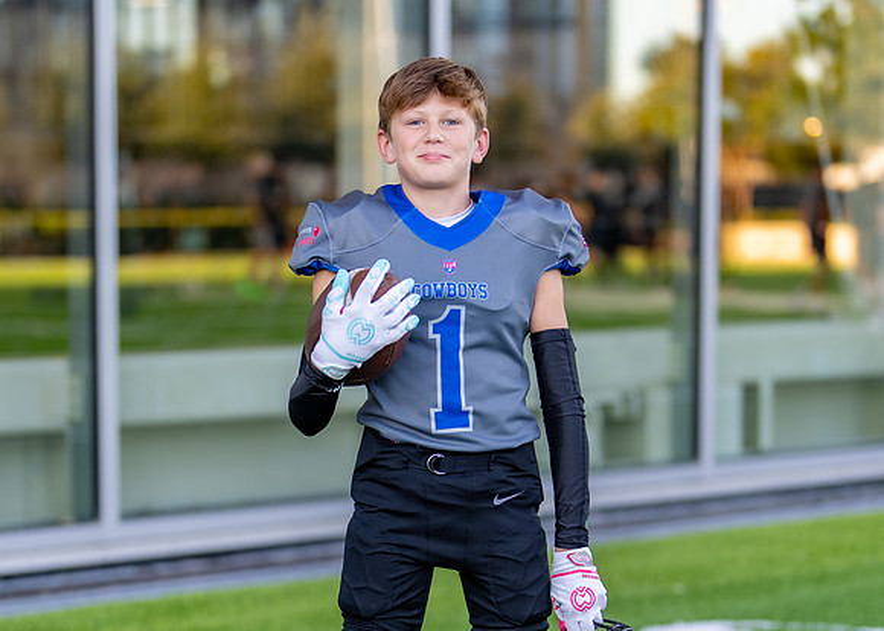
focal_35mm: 109
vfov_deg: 13.0
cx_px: 475
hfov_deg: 18.3
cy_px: 510
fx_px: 2745
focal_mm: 50
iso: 100
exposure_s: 1/640
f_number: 1.2
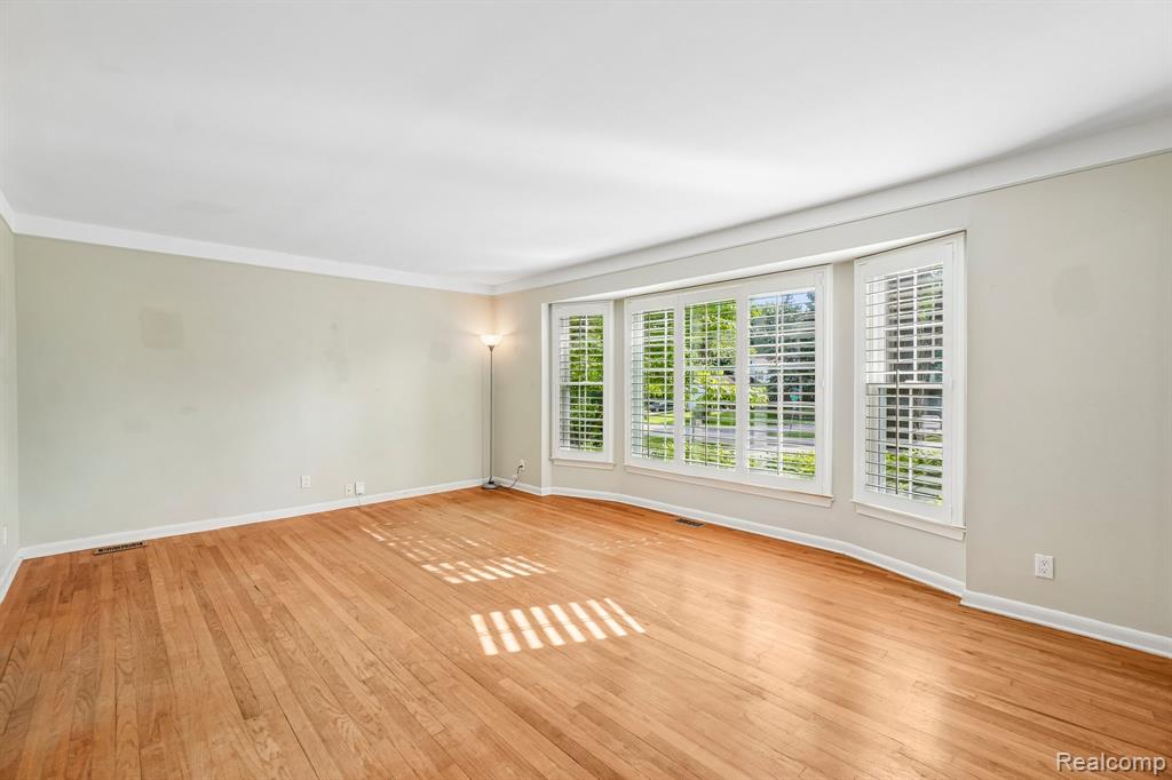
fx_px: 488
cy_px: 390
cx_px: 586
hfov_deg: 100.4
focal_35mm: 15
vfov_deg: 77.3
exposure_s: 1/30
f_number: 8
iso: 160
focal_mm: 10
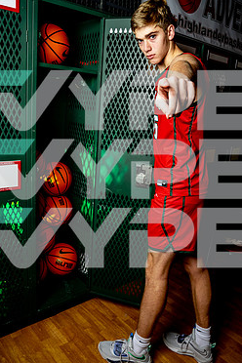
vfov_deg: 63.6
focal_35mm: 29
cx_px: 120
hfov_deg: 45.0
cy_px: 170
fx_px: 292
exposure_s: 1/200
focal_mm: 24
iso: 200
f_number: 7.1
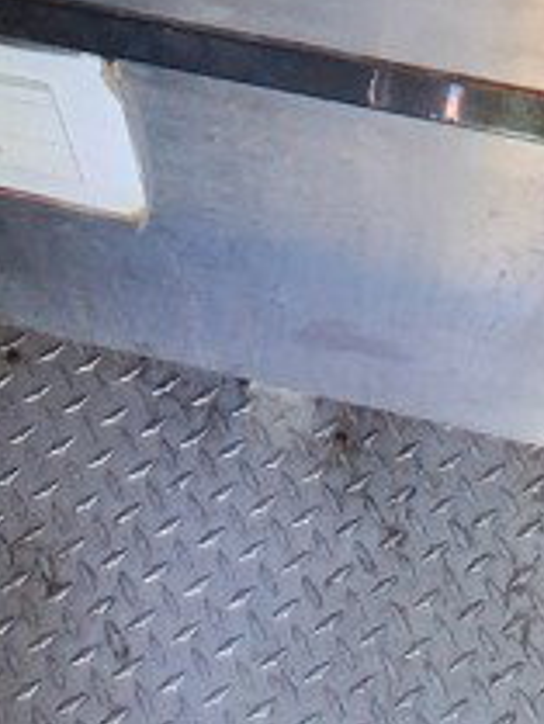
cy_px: -359
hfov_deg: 22.2
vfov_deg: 23.5
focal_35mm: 66
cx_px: 329
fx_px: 1382
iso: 250
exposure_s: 1/40
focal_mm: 1.4
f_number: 2.2
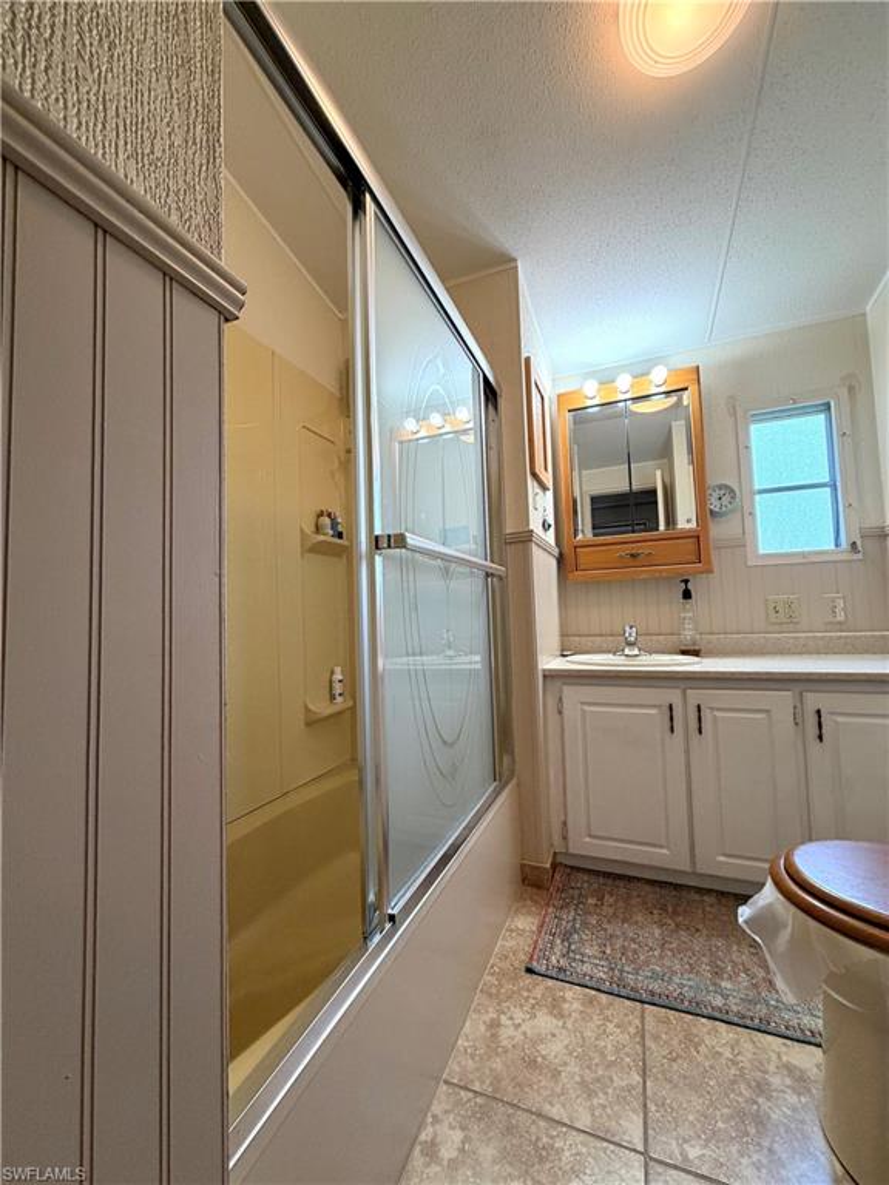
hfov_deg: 85.7
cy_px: 592
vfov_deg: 102.1
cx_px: 444
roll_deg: +2.0
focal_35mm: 14
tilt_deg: +2.5
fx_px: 479
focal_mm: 2.22
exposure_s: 1/120
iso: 160
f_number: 2.2
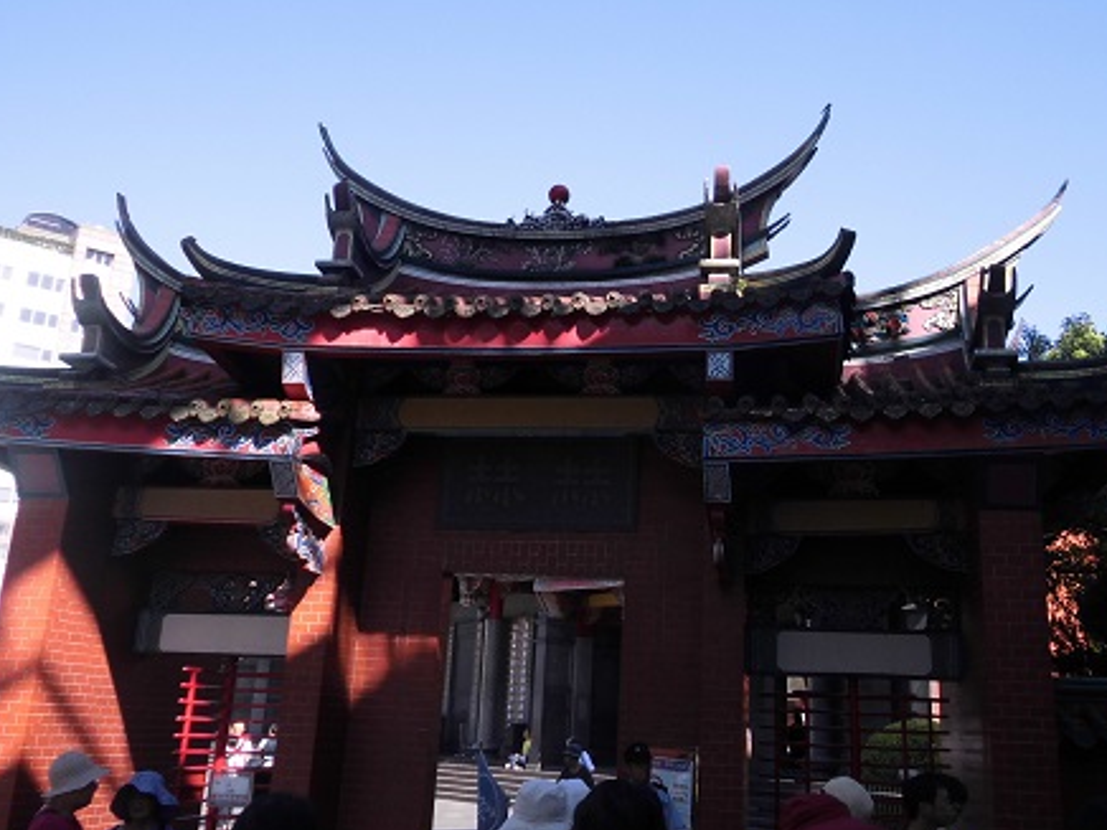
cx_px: 650
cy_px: 352
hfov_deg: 53.7
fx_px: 1087
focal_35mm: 34
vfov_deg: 41.7
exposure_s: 1/320
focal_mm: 4.6
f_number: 3.2
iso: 64
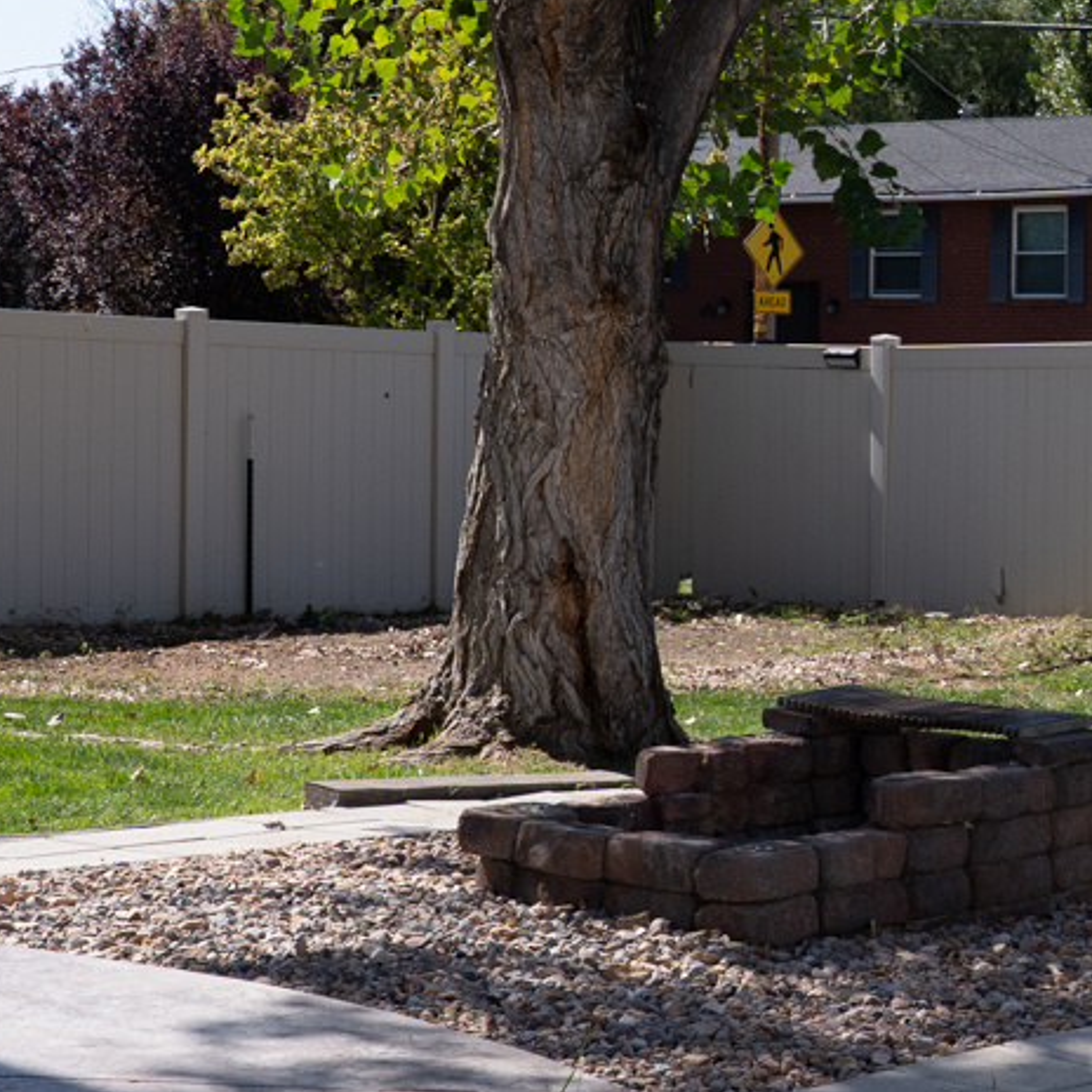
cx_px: 1170
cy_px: 451
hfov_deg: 18.6
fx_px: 3212
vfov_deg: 19.3
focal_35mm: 90
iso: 100
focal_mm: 24
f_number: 5
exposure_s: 1/500
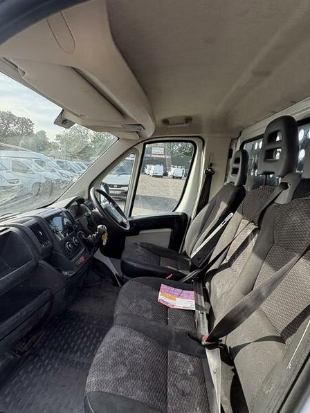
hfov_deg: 63.0
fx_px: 251
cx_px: 126
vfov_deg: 78.5
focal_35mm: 21
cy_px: 236
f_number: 2.2
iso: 64
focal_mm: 2.22
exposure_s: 1/351
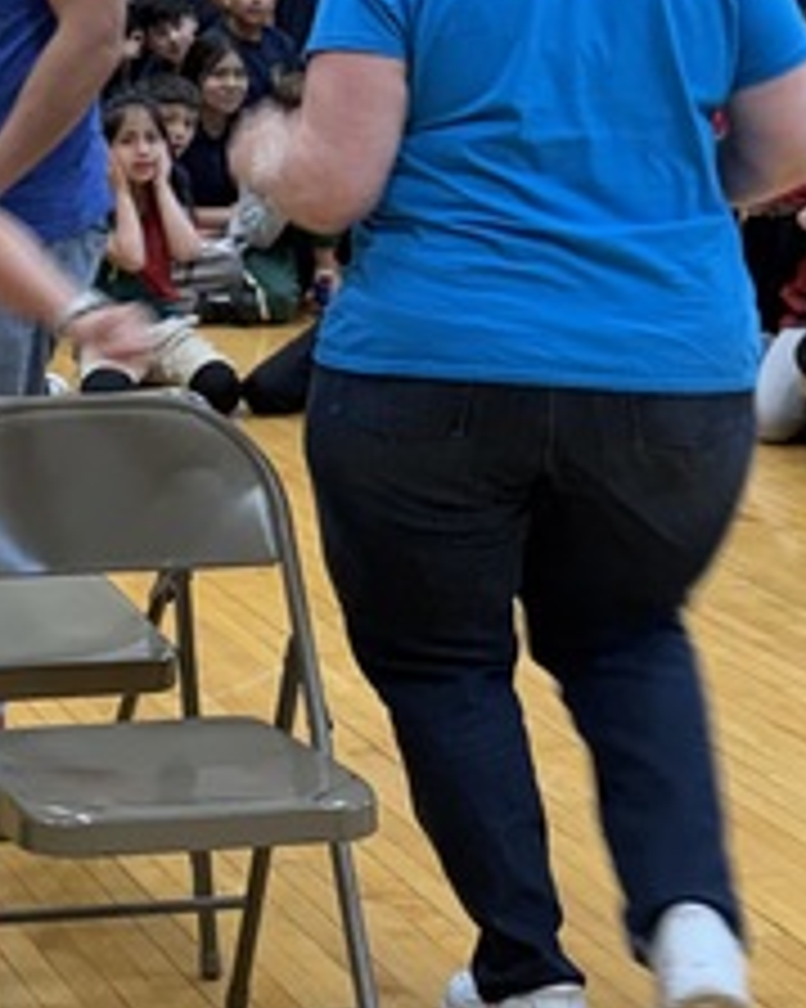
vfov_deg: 17.9
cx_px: -180
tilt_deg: -11.0
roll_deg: -1.0
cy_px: 364
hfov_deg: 13.9
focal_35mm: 107
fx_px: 3193
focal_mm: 6.76
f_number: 1.78
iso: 100
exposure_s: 1/60
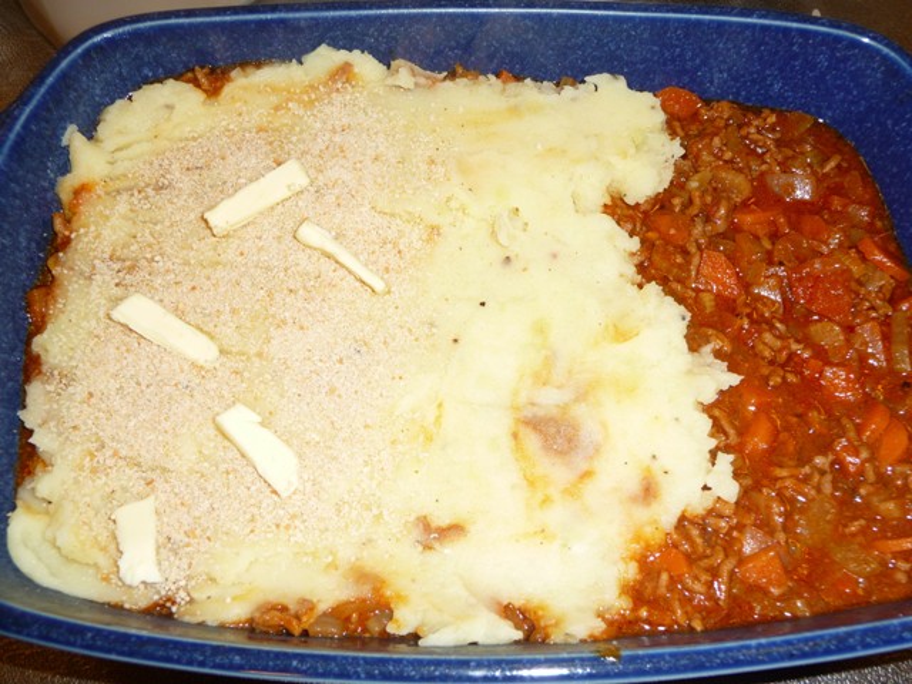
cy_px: 342
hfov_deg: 51.4
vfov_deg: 39.7
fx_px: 948
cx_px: 456
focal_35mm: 36
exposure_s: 1/30
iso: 100
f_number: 3.7
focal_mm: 6
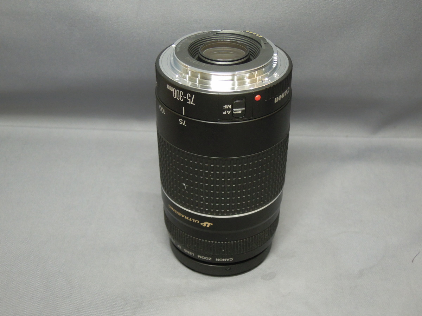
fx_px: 610
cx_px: 211
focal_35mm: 50
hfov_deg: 38.2
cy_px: 158
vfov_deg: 29.1
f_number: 3.3
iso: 560
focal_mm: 9
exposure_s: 1/50
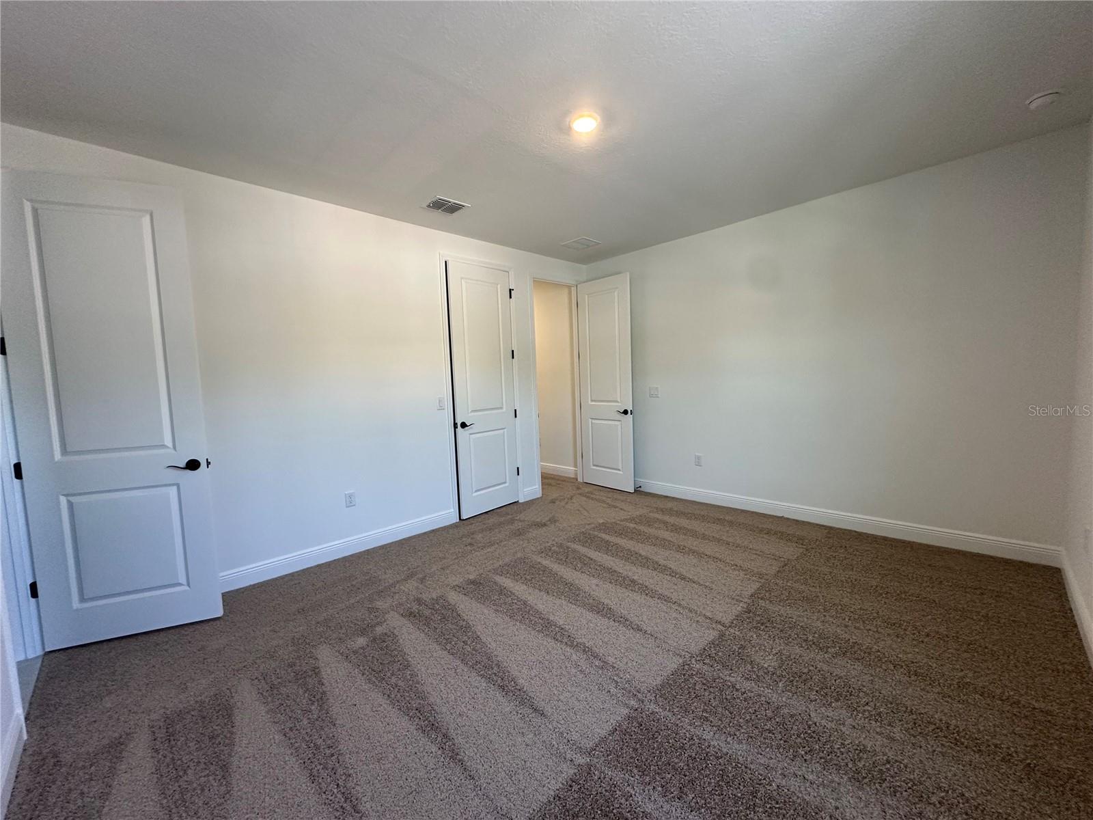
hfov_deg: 102.1
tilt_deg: -3.8
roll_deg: +1.6
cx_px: 546
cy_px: 410
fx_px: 442
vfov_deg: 85.7
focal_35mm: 14
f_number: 2.2
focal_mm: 2.22
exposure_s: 1/120
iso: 250
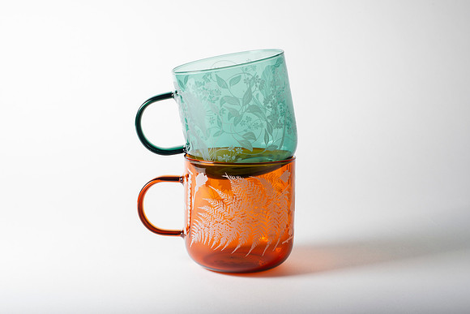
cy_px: 165
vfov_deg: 24.9
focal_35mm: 54
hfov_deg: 36.6
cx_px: 240
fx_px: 711
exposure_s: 1/250
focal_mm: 50
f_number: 16
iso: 250
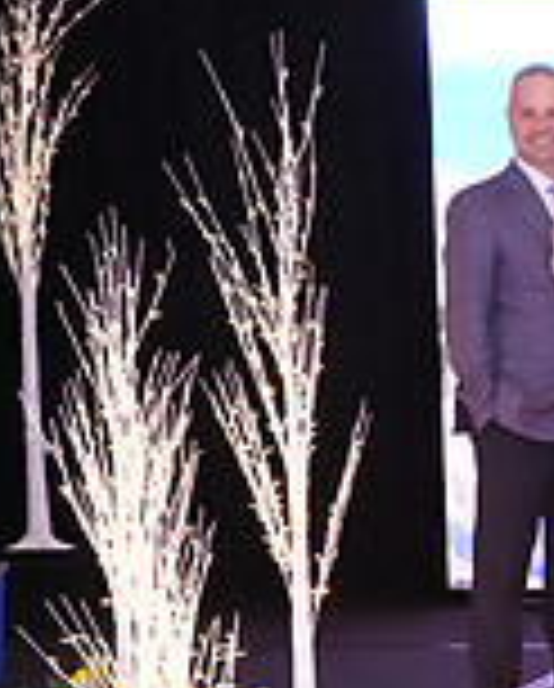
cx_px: 1216
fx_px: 2105
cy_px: 596
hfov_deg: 12.6
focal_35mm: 103
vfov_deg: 18.3
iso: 8000
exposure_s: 1/250
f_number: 6.3
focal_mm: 29
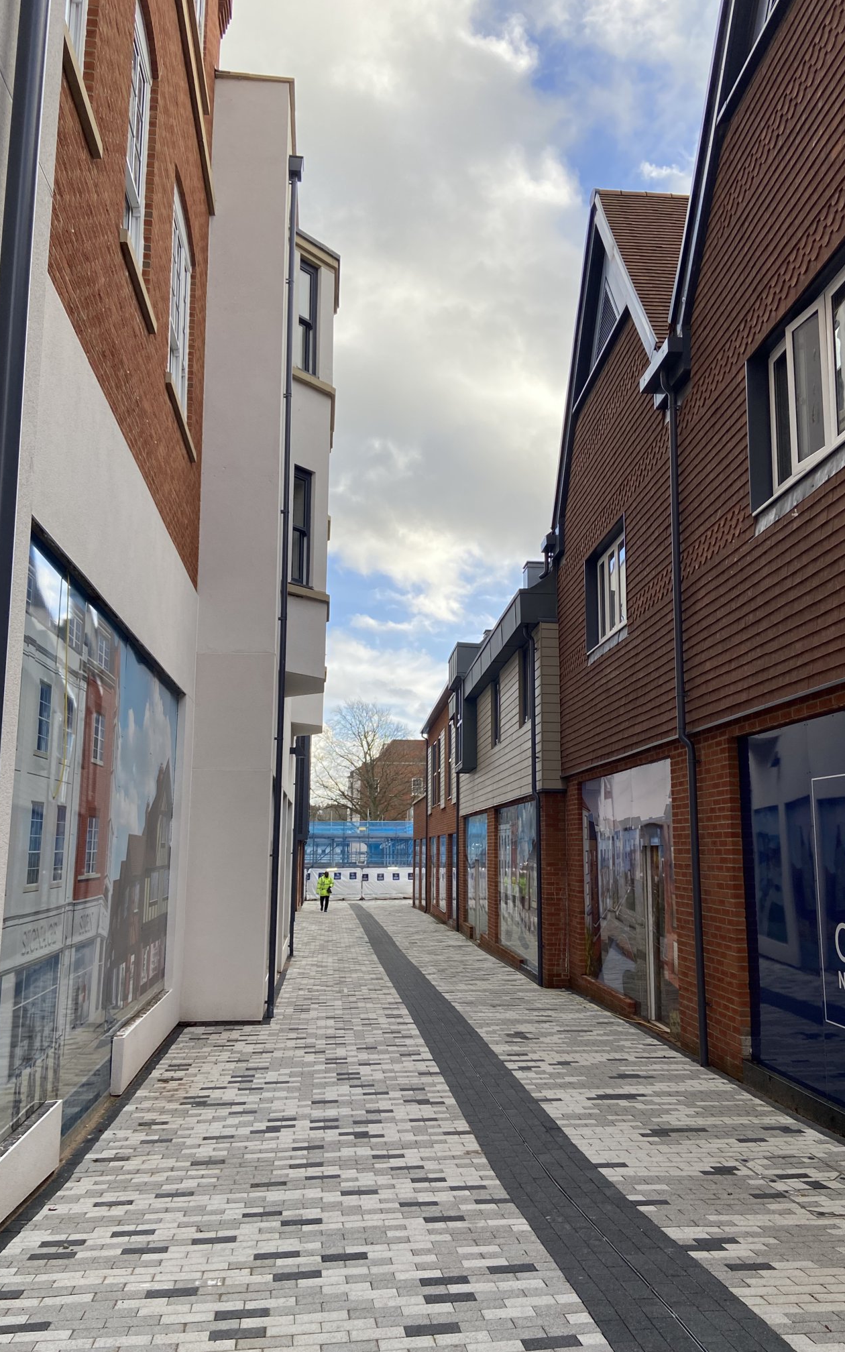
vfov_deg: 66.5
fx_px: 1032
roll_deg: +0.1
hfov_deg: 44.5
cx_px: 464
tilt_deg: +8.9
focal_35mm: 28
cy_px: 684
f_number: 1.8
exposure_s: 1/799
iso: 32
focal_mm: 4.25
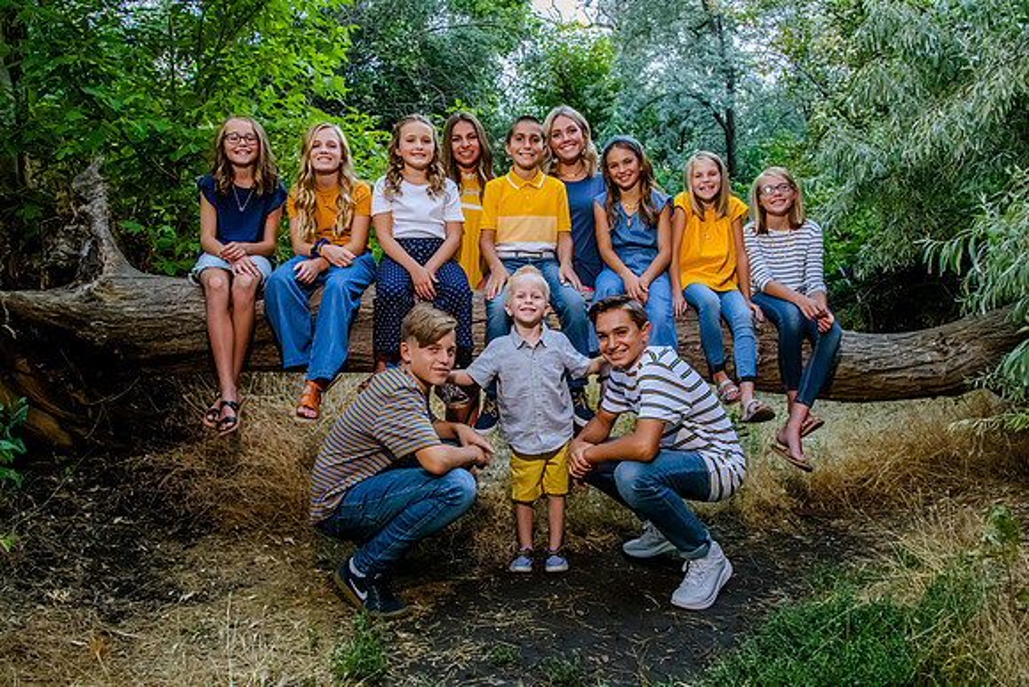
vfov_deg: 50.5
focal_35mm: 25
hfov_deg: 70.6
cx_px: 525
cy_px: 352
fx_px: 727
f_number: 9
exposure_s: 1/320
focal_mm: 24
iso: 4000
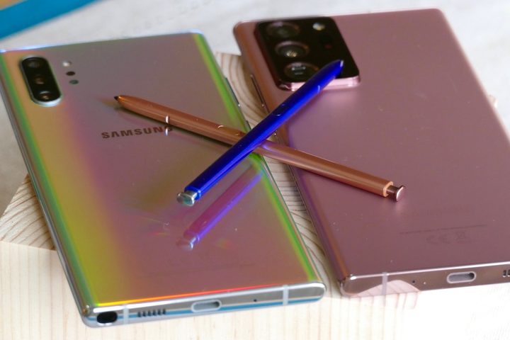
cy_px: 170
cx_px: 255
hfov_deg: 9.3
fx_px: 3131
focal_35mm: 221
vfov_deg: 6.2
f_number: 5
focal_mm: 80.51
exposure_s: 1/100
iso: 1250
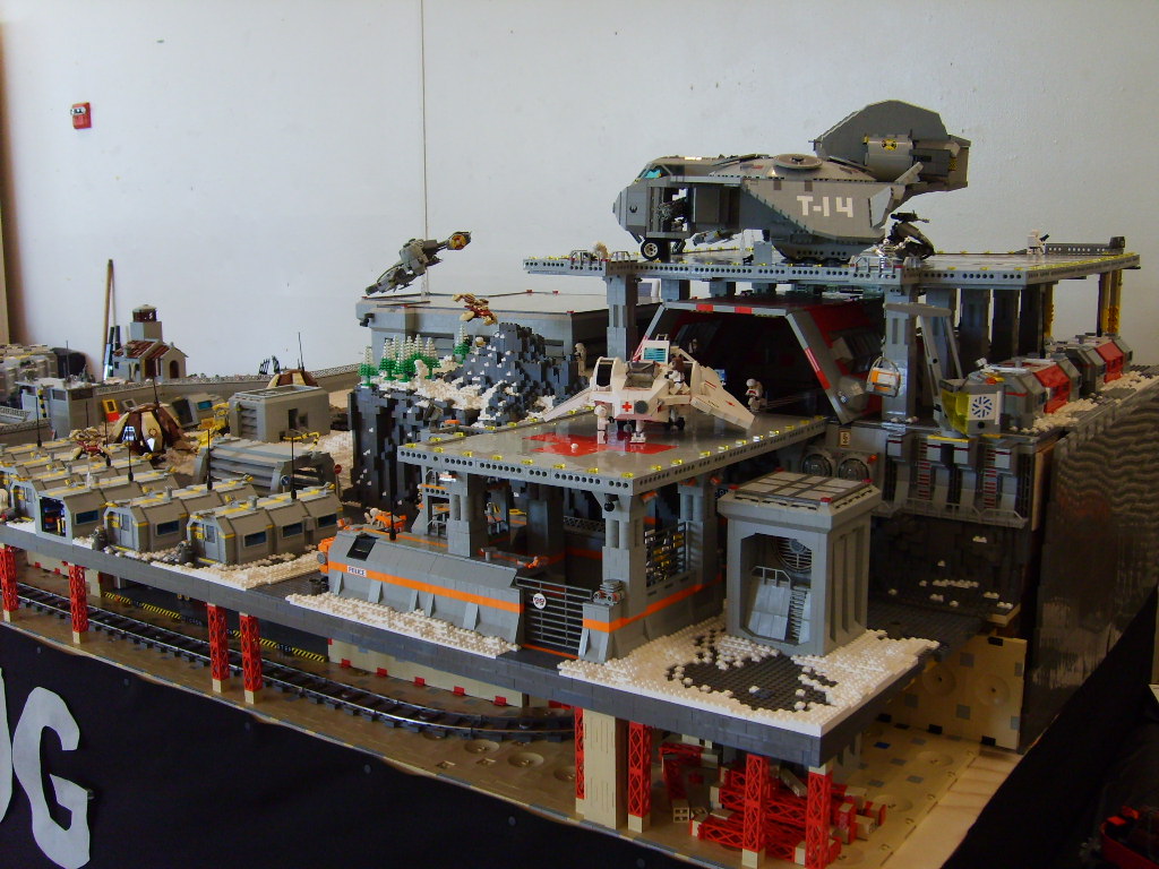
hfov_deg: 52.6
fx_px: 1172
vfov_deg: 40.7
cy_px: 434
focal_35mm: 35
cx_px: 580
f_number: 2.8
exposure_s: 1/30
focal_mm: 5.8
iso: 100
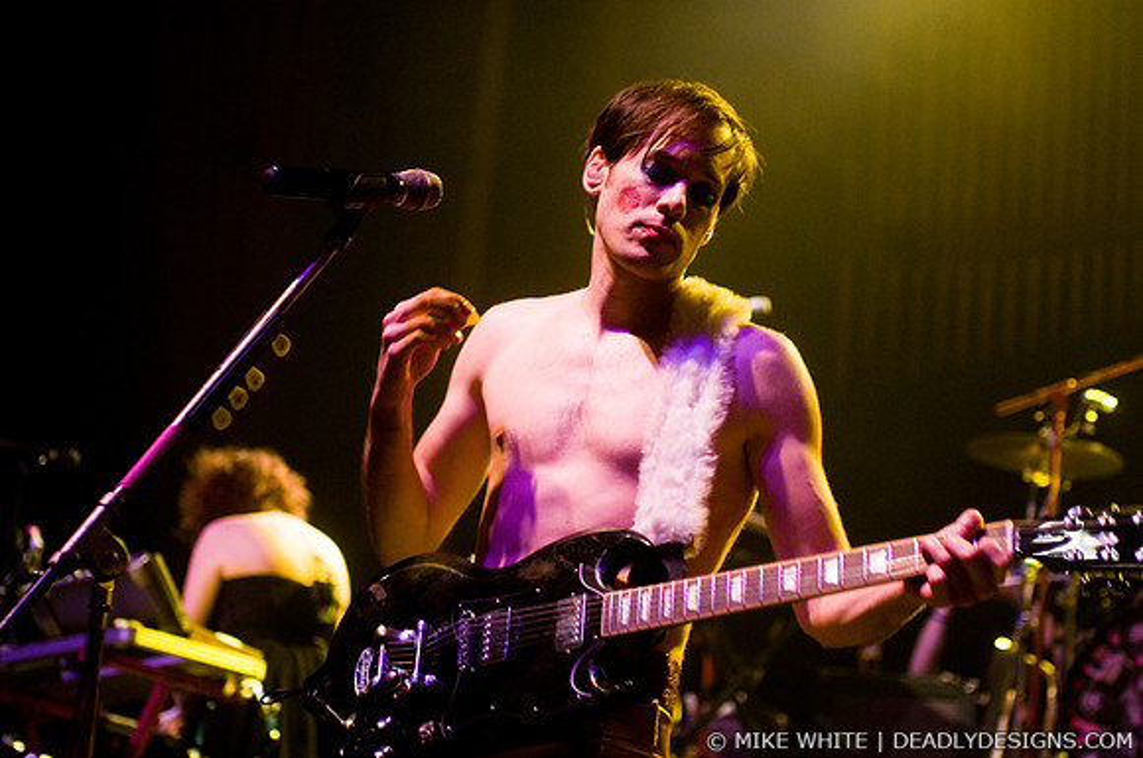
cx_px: 572
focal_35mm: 93
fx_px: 2949
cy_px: 379
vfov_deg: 14.7
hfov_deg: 21.9
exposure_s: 1/125
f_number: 2.8
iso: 640
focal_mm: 62
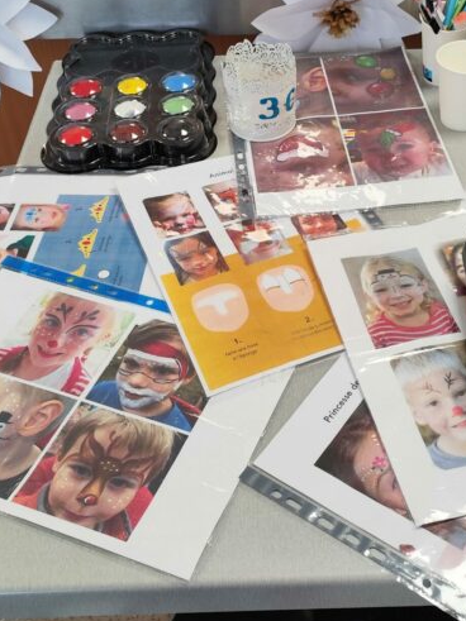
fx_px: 862
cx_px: 300
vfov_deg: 39.3
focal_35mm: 48
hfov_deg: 30.1
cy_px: 214
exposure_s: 1/100
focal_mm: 6.14
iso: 200
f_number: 1.65
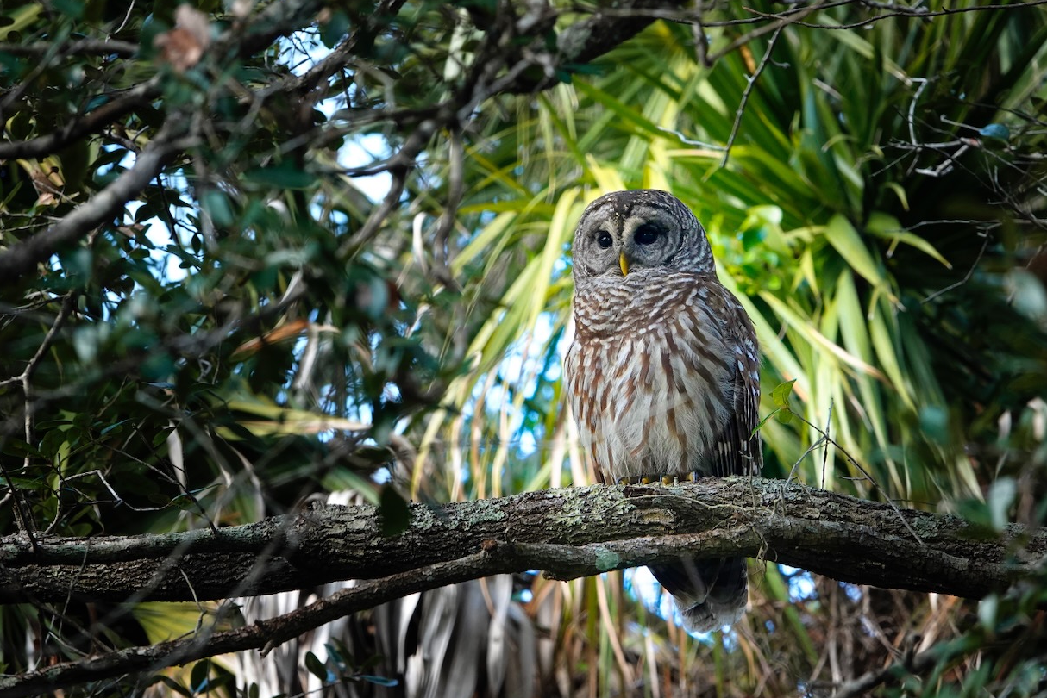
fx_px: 10763
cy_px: 357
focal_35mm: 370
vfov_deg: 3.7
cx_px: 498
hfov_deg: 5.6
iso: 500
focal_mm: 128.59
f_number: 4
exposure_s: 1/250
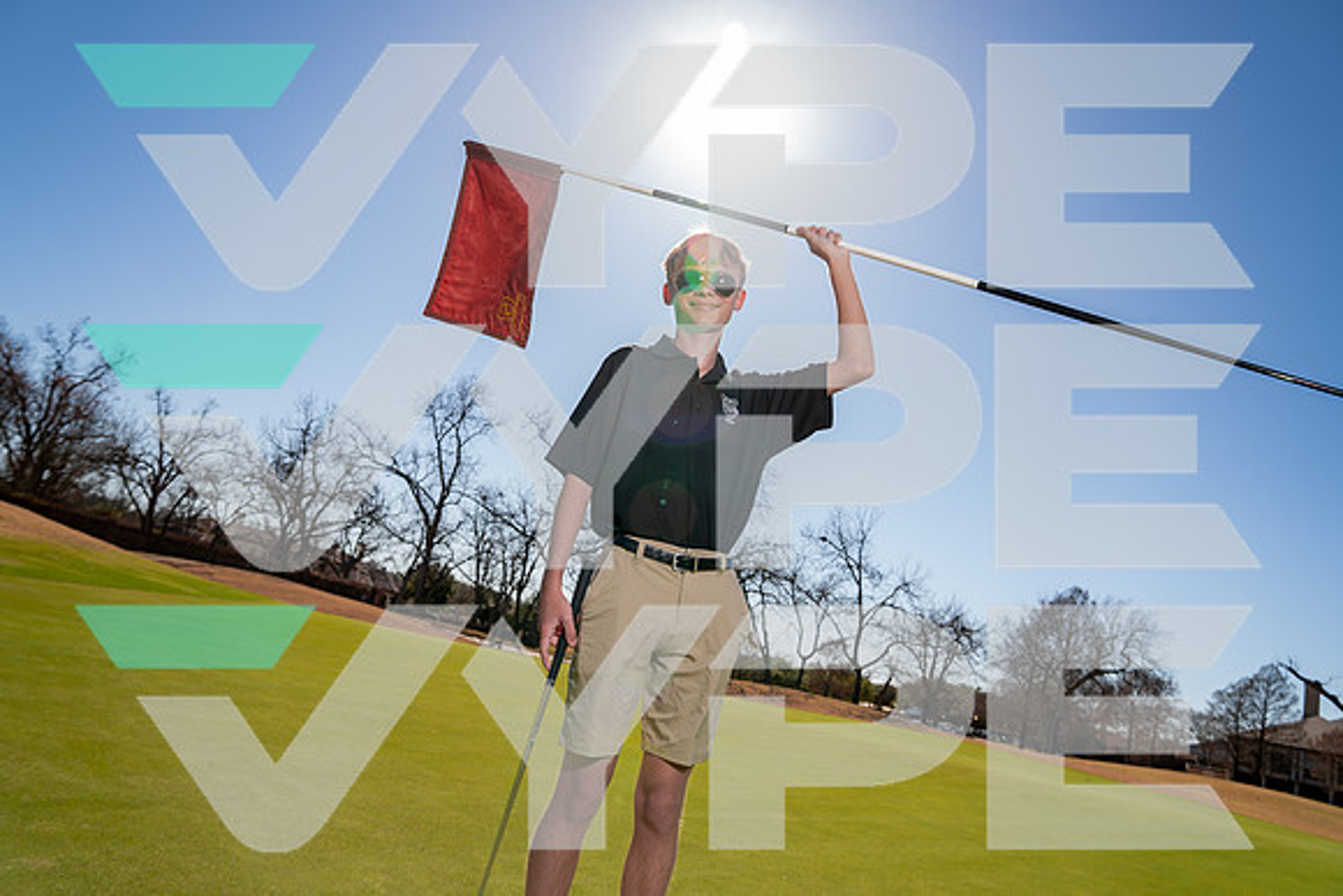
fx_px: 896
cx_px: 672
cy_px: 448
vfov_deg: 53.2
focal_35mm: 24
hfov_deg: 73.7
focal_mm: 24
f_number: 5.6
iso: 100
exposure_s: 1/250
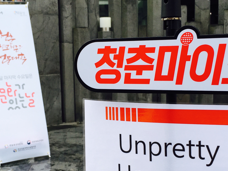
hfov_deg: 32.7
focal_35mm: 59
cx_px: 109
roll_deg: +1.3
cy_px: 106
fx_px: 389
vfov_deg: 24.7
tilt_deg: -7.8
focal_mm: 4.15
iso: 32
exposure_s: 1/60
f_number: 2.2
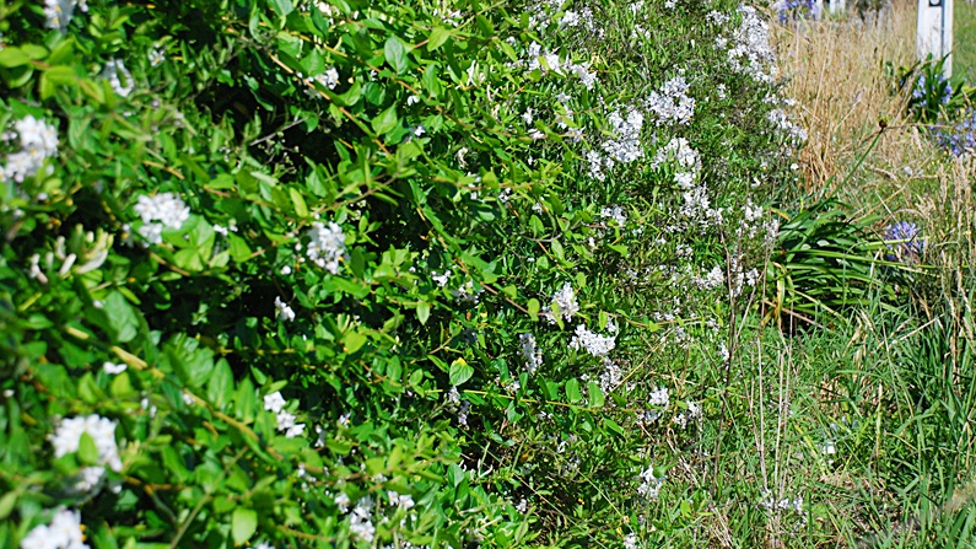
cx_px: 487
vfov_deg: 15.9
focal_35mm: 76
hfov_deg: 27.9
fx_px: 1967
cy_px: 225
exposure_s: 1/2000
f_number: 4.8
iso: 400
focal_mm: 48
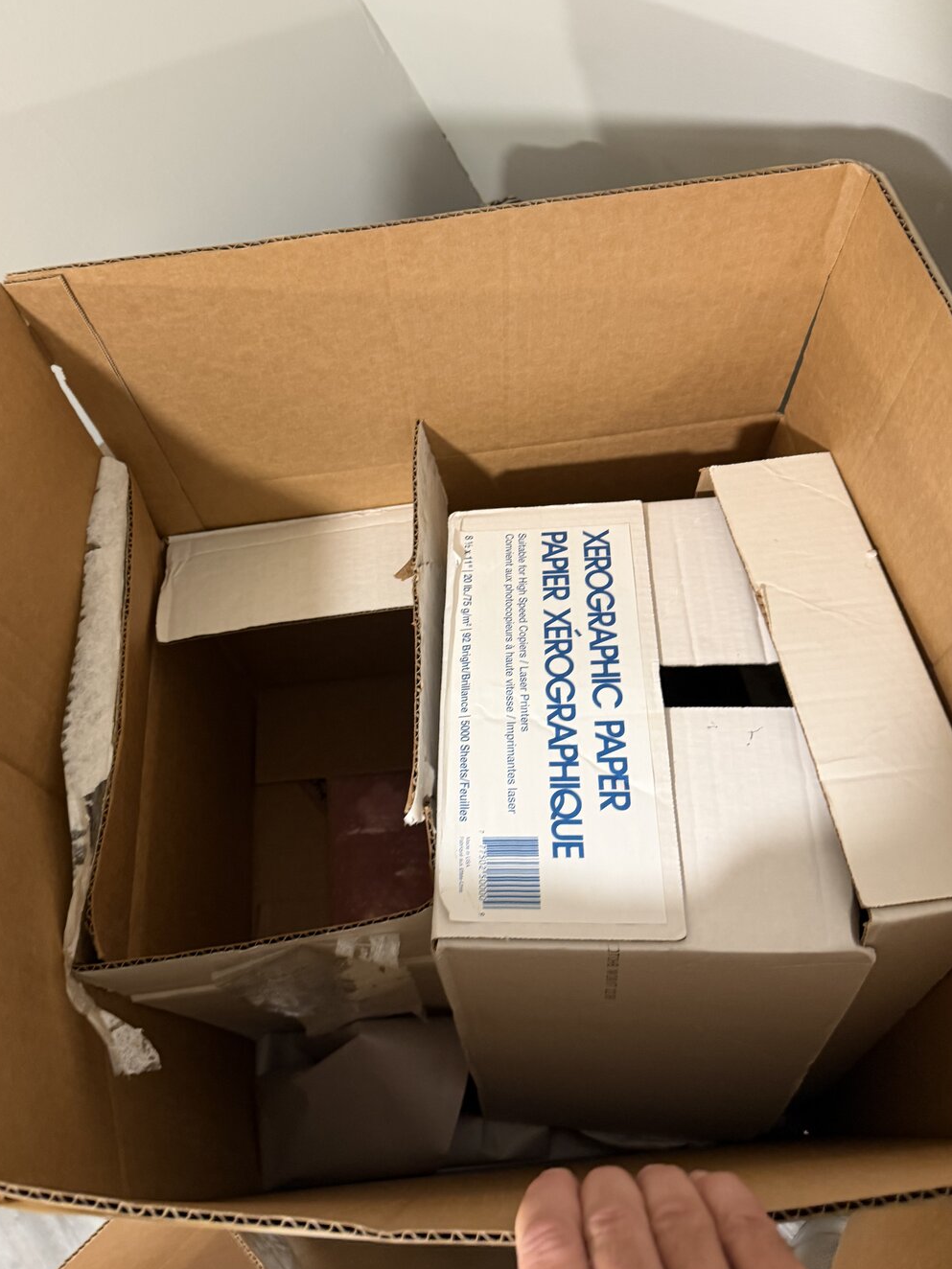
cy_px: 603
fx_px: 1063
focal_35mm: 29
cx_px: 393
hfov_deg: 48.0
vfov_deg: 61.6
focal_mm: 6.76
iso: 400
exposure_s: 1/60
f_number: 1.78
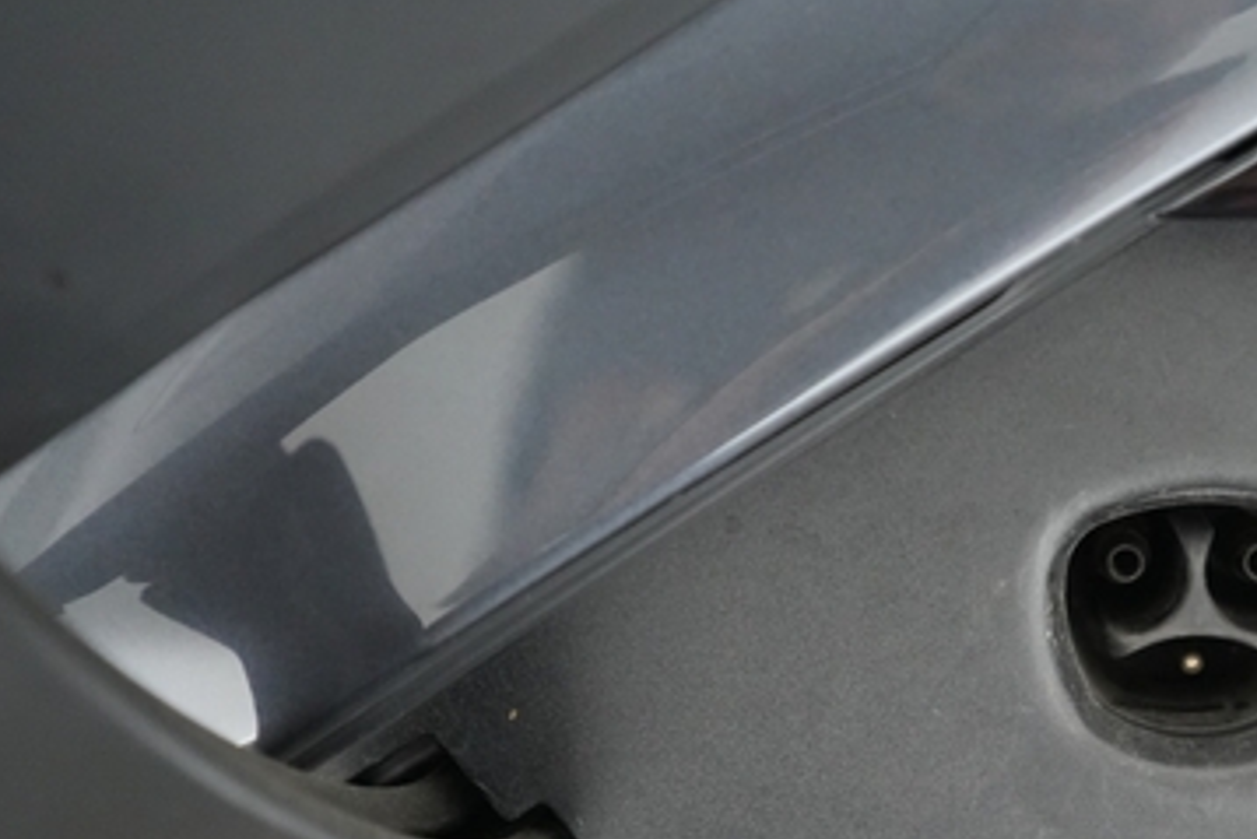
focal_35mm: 50
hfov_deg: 37.4
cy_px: 727
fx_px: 1746
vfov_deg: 26.3
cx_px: 1088
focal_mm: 28
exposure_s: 1/250
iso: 8000
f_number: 2.8
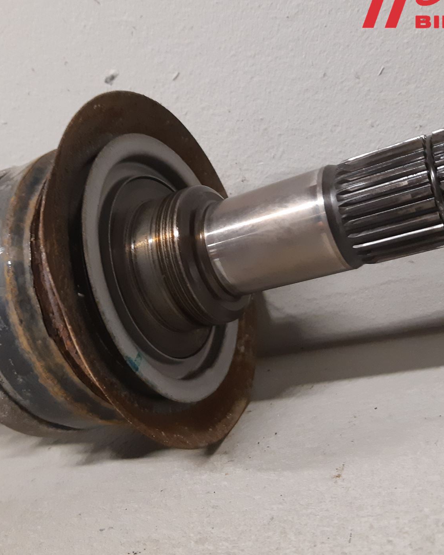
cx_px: 200
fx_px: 608
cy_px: 265
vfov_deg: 49.1
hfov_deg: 40.1
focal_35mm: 37
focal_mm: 3.93
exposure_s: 1/50
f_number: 1.7
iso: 320
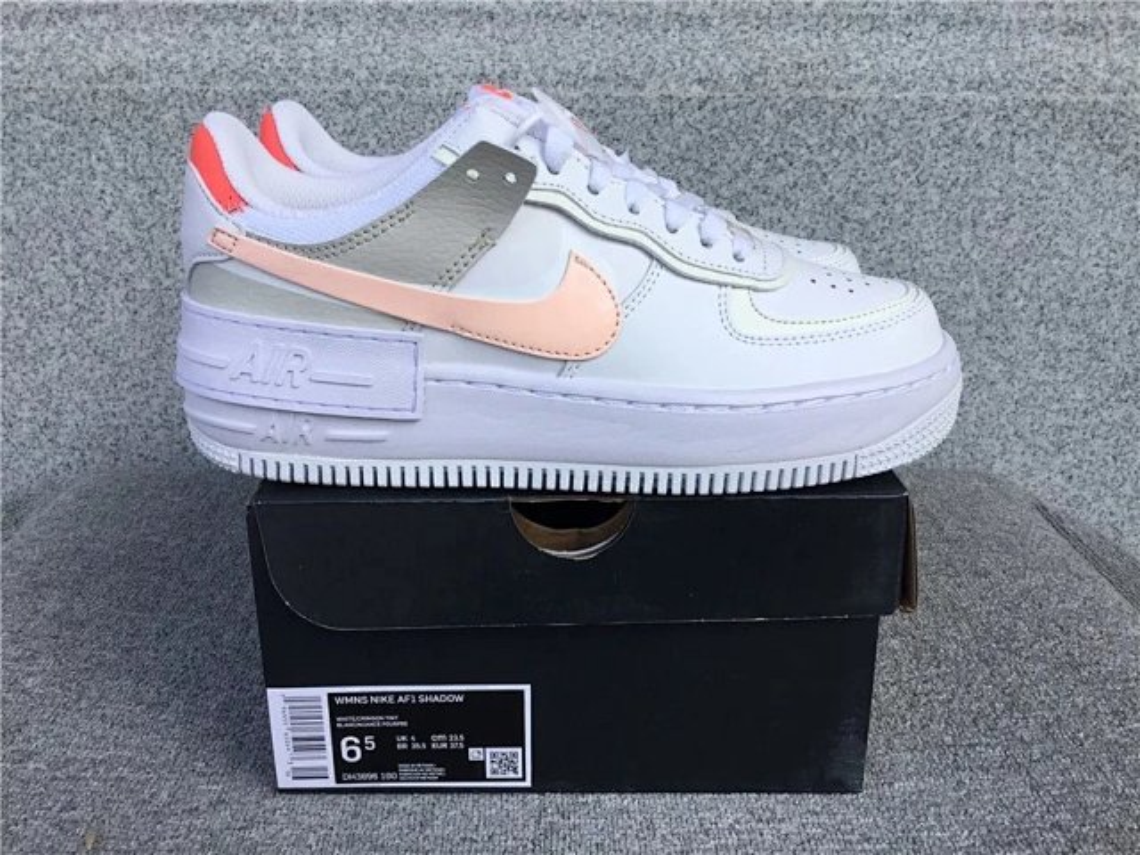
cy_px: 428
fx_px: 1021
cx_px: 570
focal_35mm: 31
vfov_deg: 45.4
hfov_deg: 58.4
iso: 25
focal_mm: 3.3
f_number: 2.4
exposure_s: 1/460
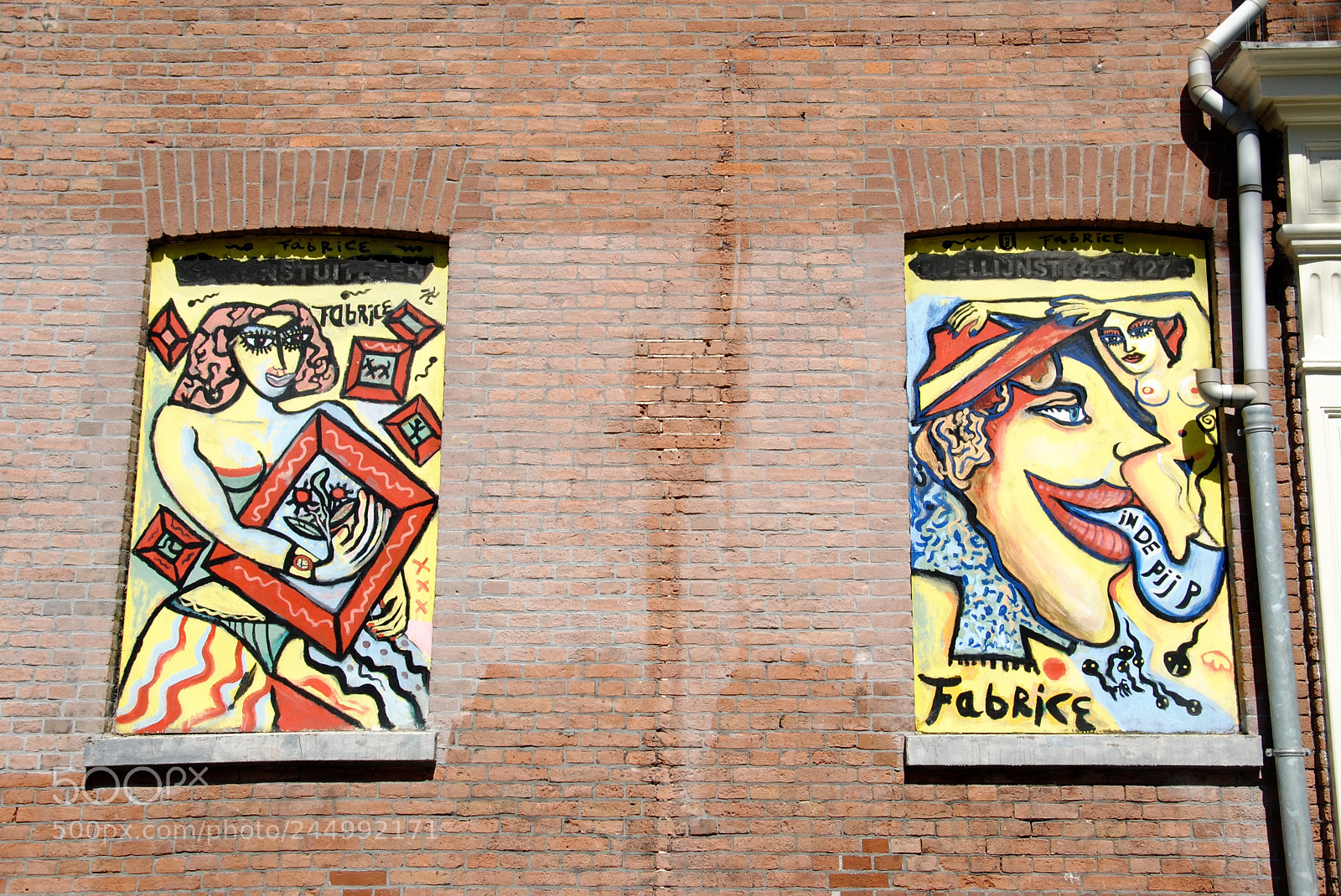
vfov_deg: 32.0
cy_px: 448
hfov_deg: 46.4
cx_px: 670
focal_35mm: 42
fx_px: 1566
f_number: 8
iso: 100
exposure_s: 1/250
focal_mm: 28
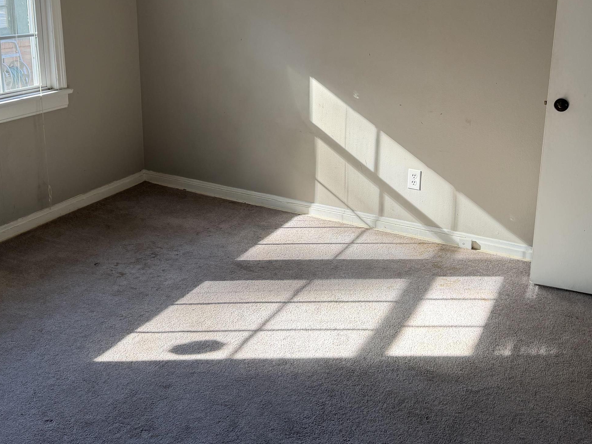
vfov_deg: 36.9
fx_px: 650
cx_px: 280
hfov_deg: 49.0
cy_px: 118
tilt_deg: -13.3
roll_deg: -0.3
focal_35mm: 38
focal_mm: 6.76
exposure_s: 1/133
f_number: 1.78
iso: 100
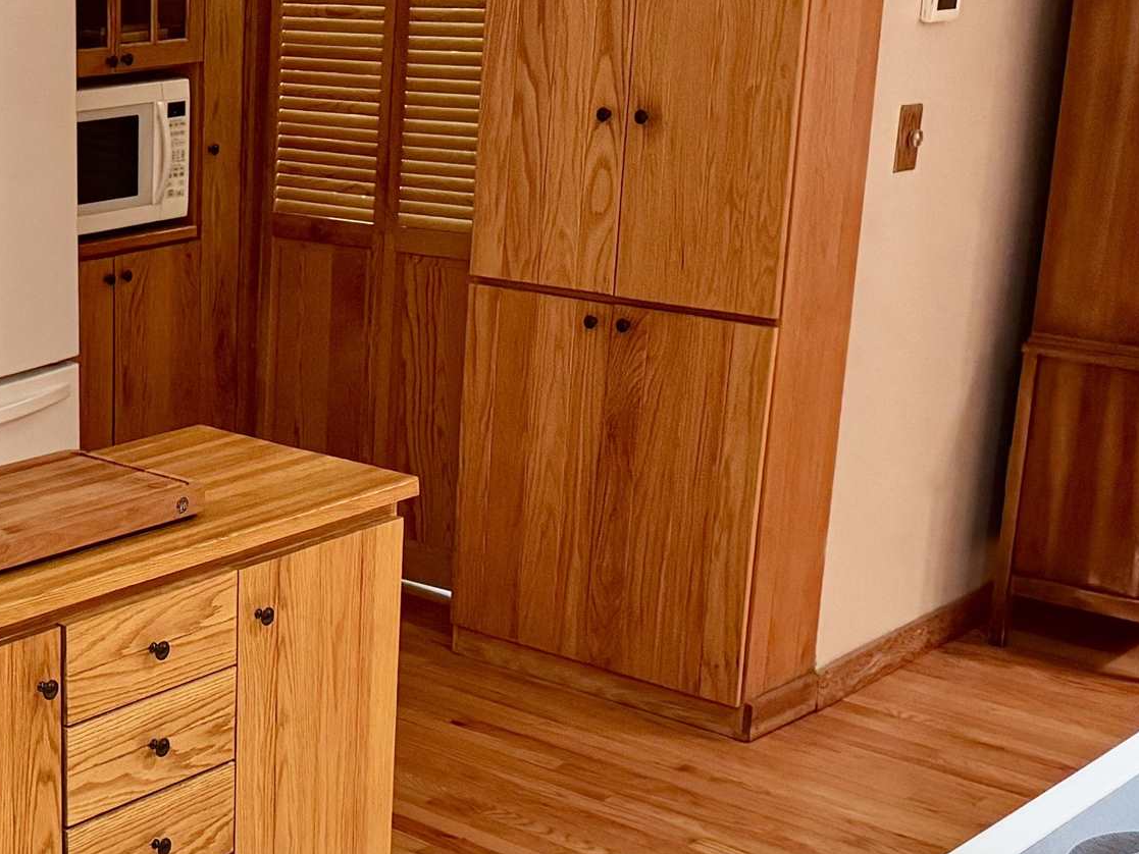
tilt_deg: -17.0
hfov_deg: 27.8
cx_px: 17
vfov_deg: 22.2
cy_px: 504
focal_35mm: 66
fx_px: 2172
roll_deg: -0.4
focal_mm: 6.76
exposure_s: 1/60
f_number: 1.78
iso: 500
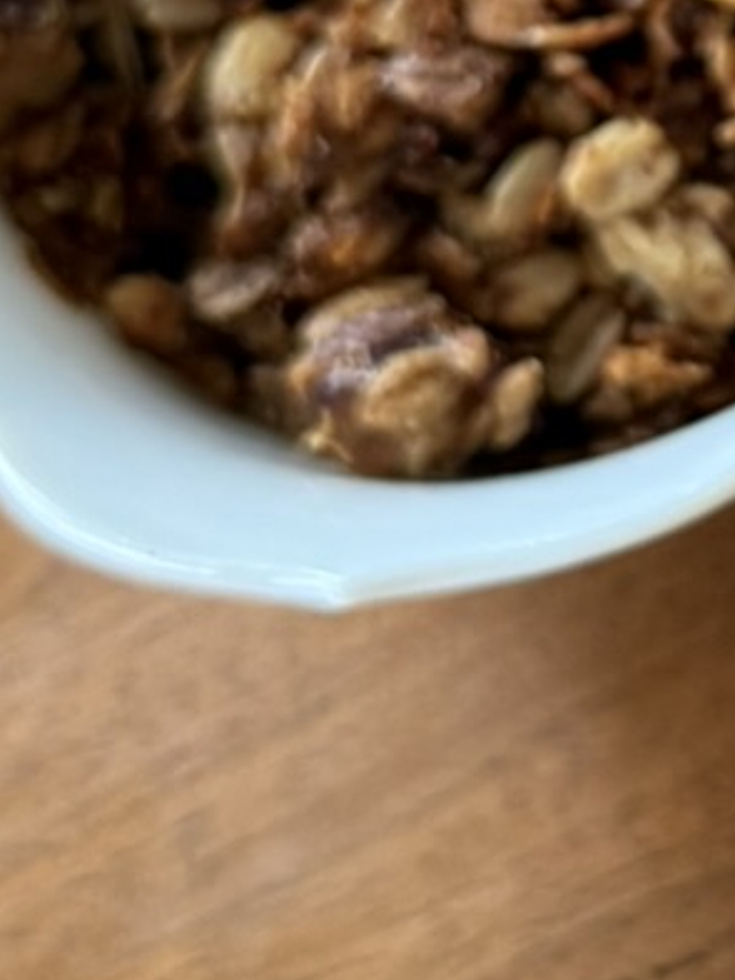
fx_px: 3537
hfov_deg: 11.0
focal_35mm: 125
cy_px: -244
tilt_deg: -56.6
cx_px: 1390
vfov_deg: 15.1
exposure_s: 1/60
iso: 250
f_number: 1.78
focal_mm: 6.76
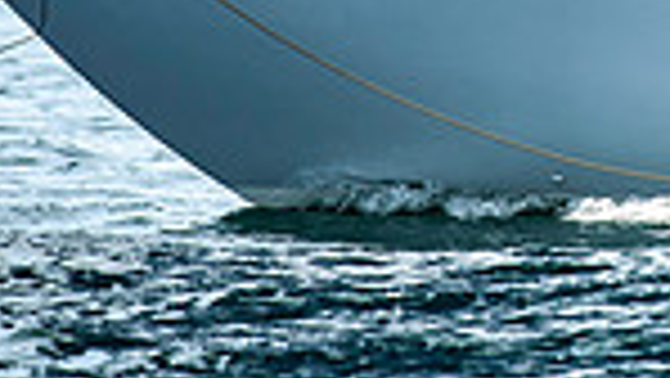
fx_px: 21757
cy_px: -428
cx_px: 1151
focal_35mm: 1224
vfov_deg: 1.0
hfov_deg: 1.8
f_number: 5
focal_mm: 300
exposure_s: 1/1600
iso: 250
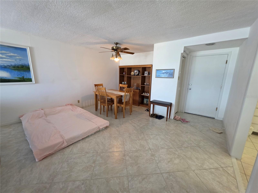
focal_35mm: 13
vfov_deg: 89.9
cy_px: 96
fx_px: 97
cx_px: 129
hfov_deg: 106.2
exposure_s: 1/120
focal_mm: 2.2
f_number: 1.9
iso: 160
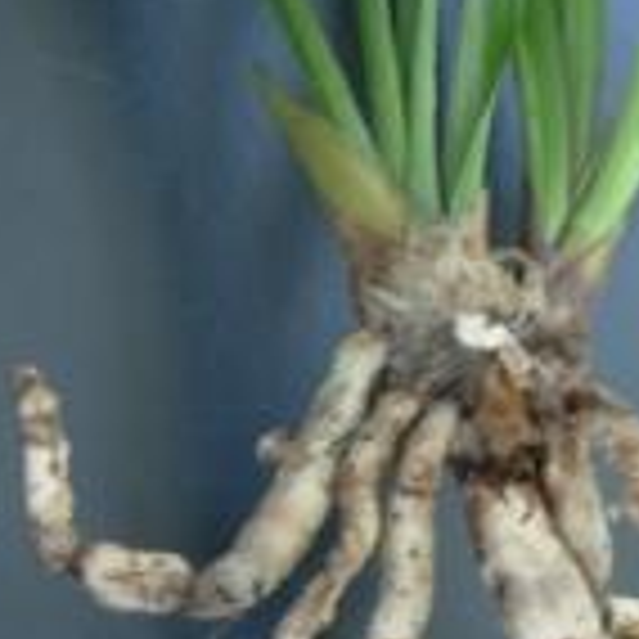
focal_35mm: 106
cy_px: 693
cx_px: 468
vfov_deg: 16.0
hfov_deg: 16.4
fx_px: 2214
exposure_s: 1/5.7
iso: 50
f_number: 2.9
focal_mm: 6.3
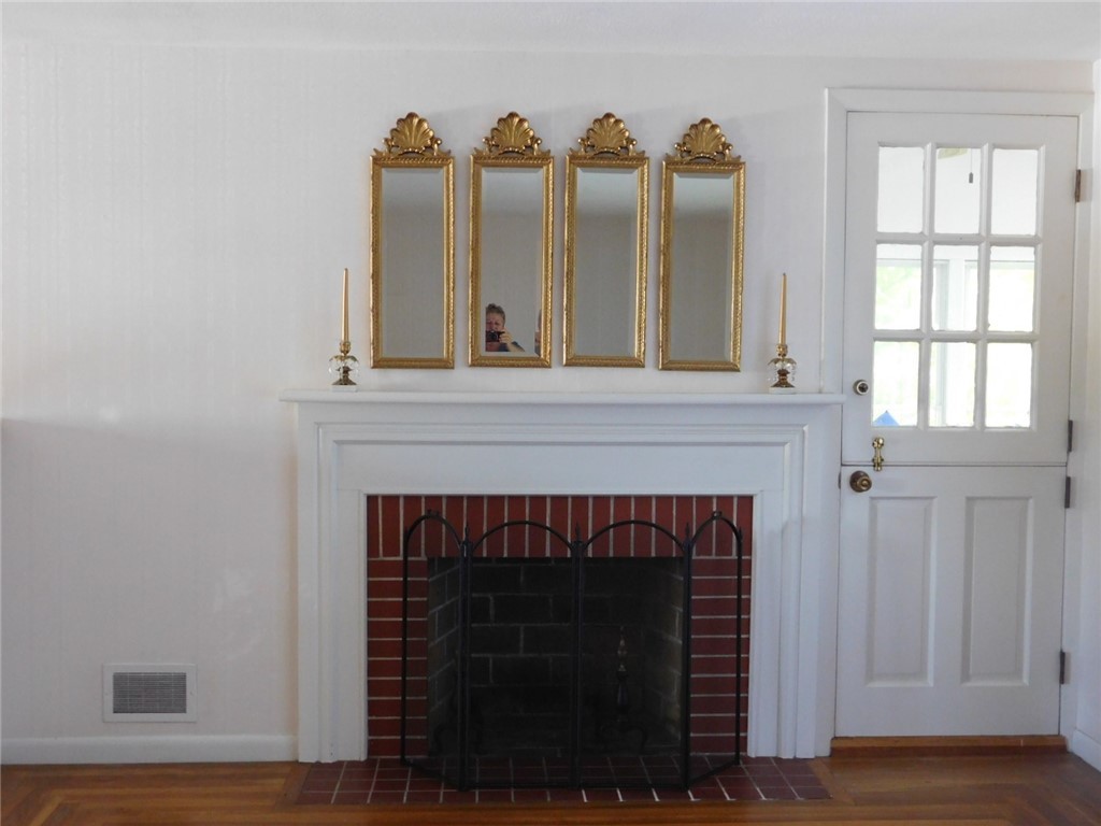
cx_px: 550
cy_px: 413
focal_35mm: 40
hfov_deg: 46.8
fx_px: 1272
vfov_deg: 36.0
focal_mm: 7.1
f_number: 3.6
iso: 400
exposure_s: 1/10
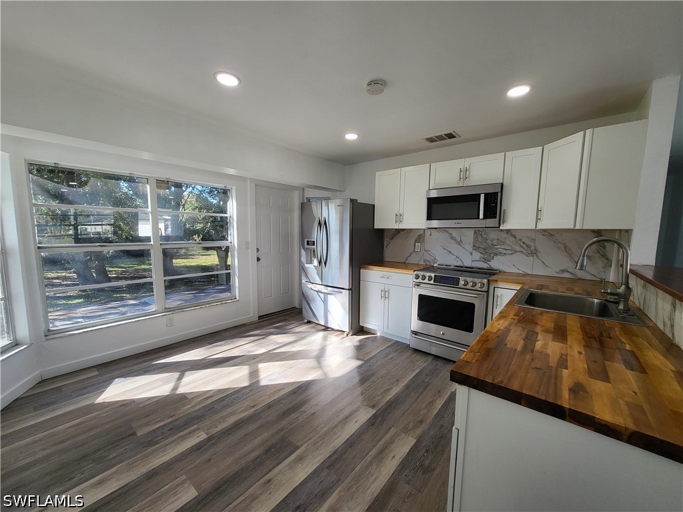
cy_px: 256
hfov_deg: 106.2
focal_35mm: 13
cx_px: 342
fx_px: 256
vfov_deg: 89.9
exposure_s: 1/120
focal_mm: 1.74
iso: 50
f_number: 2.2
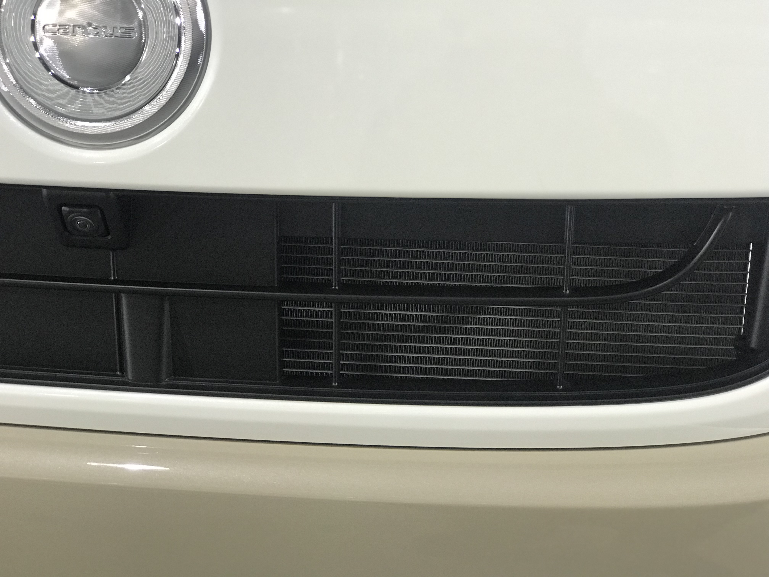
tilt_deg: -14.9
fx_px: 1266
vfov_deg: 25.7
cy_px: 288
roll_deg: -1.2
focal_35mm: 57
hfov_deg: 33.8
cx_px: 384
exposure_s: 1/60
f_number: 2.8
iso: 125
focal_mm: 6.6
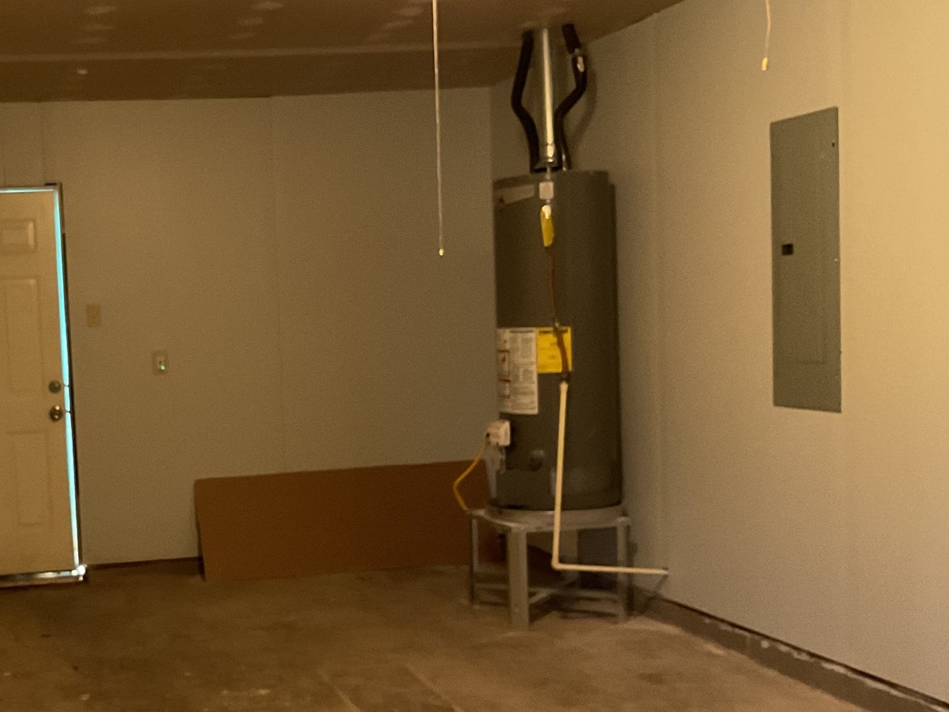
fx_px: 1371
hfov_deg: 36.6
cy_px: 437
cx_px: 160
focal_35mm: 50
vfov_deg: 29.0
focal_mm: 3
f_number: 1.8
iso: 250
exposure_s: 1/40
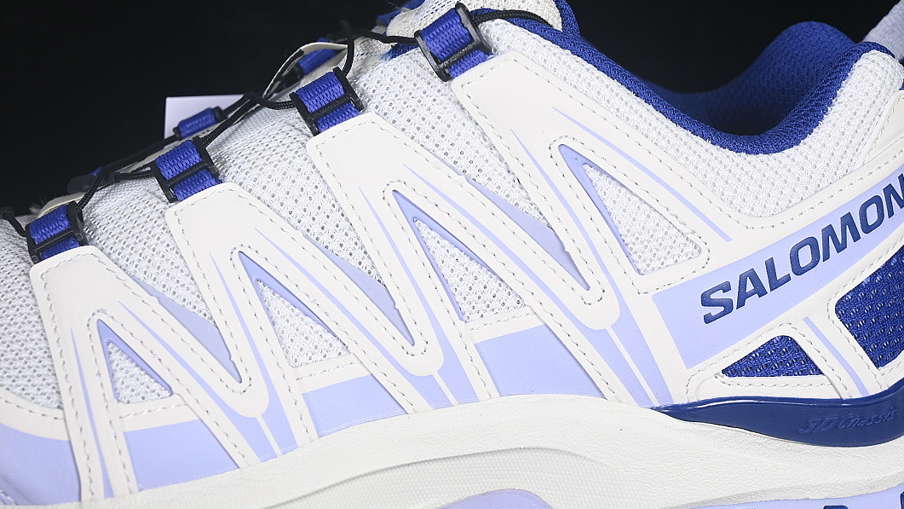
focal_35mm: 80
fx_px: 1918
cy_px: 260
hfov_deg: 26.5
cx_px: 447
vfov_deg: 15.1
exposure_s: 1/80
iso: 160
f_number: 7.1
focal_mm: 50
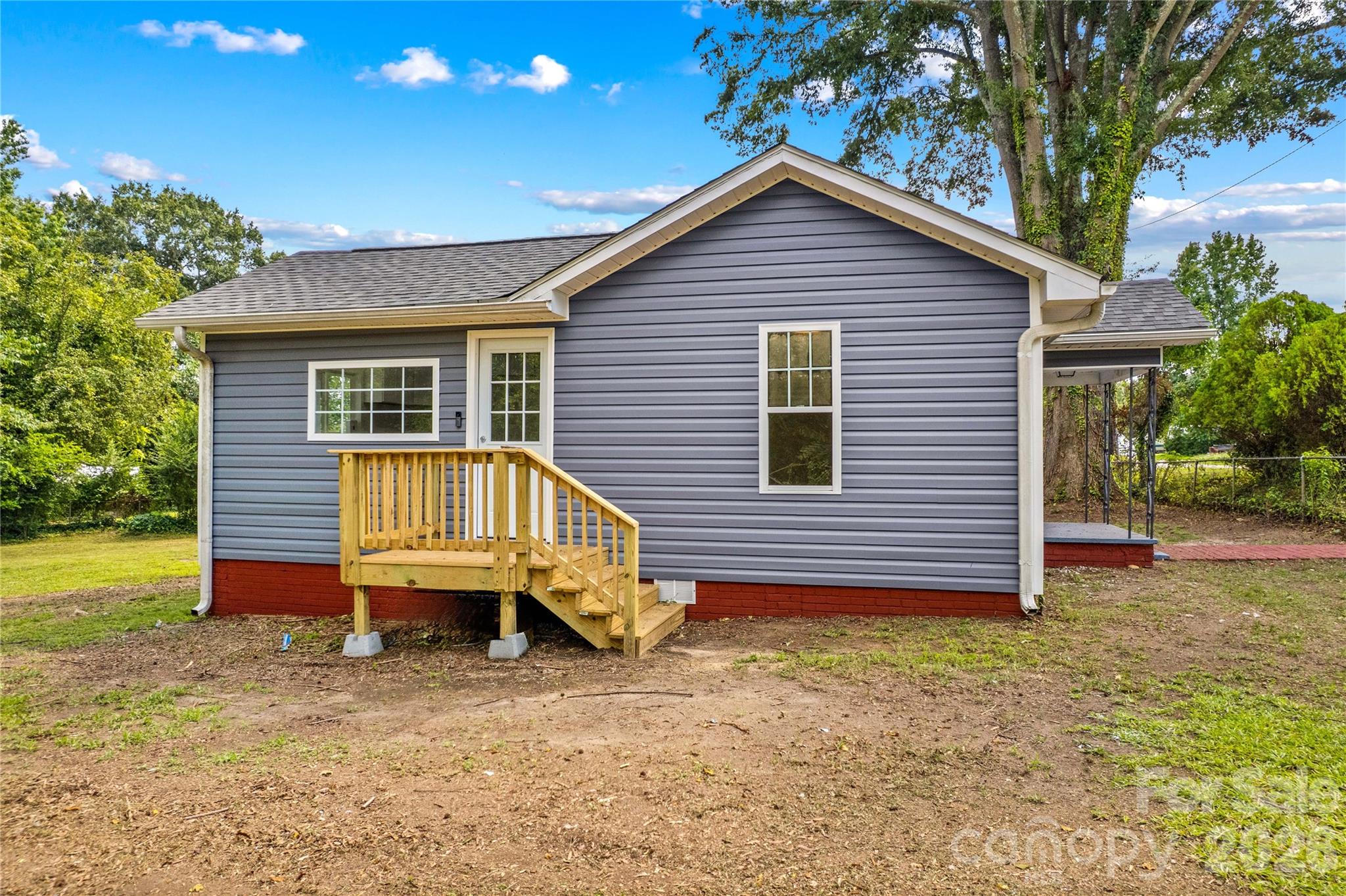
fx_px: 822
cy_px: 448
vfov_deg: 57.2
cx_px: 673
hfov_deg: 78.6
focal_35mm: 22
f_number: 2.8
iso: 100
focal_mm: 8.38
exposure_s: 1/1250
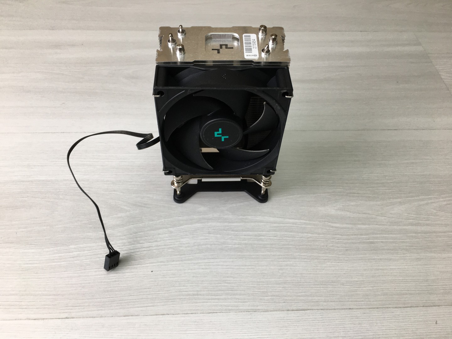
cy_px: 170
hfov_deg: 61.7
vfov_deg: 48.2
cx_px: 226
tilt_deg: -50.2
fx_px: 379
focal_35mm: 29
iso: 40
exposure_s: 1/100
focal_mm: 4.15
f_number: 2.2
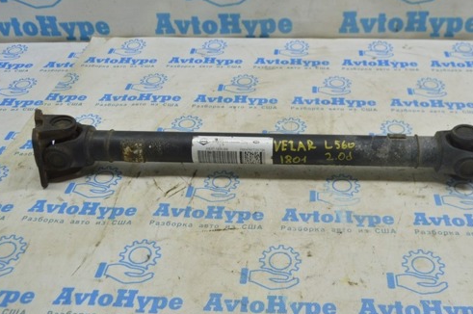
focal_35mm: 43
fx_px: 564
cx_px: 278
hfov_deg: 45.3
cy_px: 120
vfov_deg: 31.0
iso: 400
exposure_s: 1/40
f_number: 5.6
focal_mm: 22
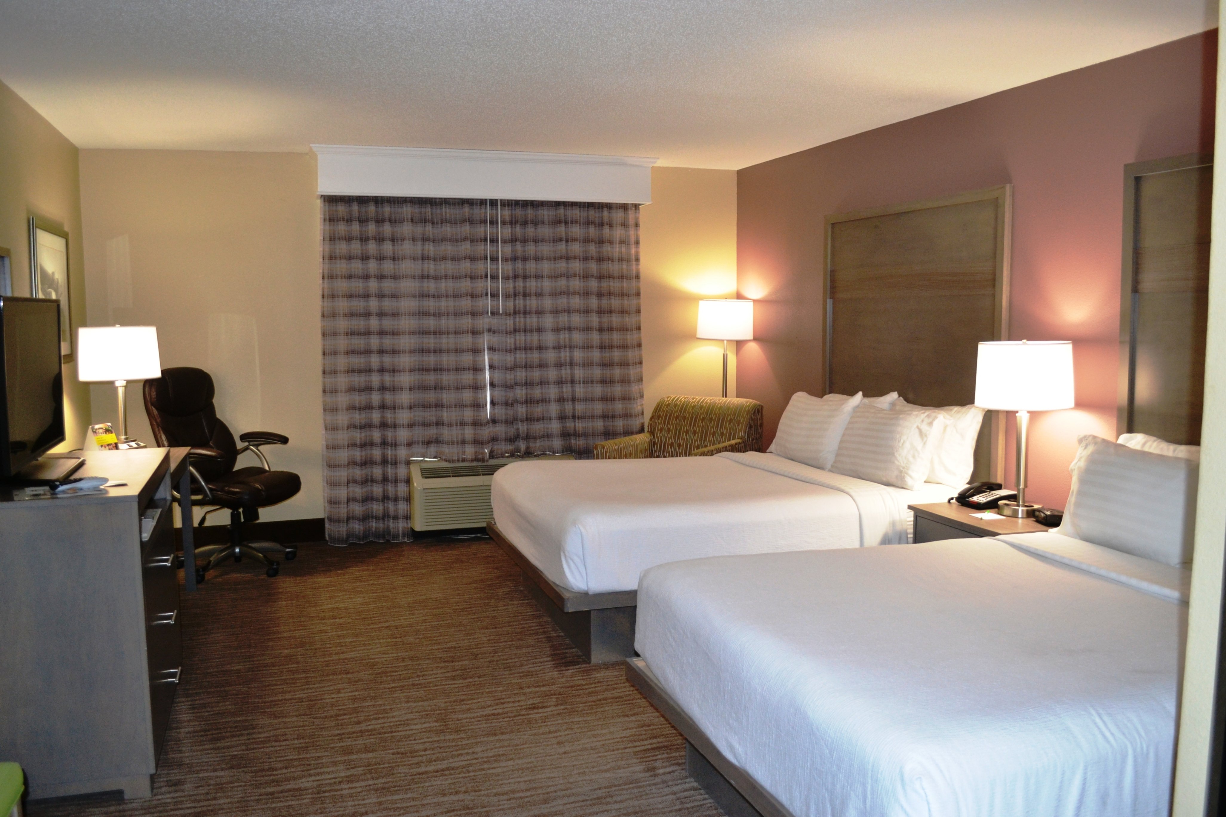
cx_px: 613
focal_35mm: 27
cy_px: 408
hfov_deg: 67.4
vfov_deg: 47.9
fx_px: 919
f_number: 3.5
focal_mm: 18
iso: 800
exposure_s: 1/60
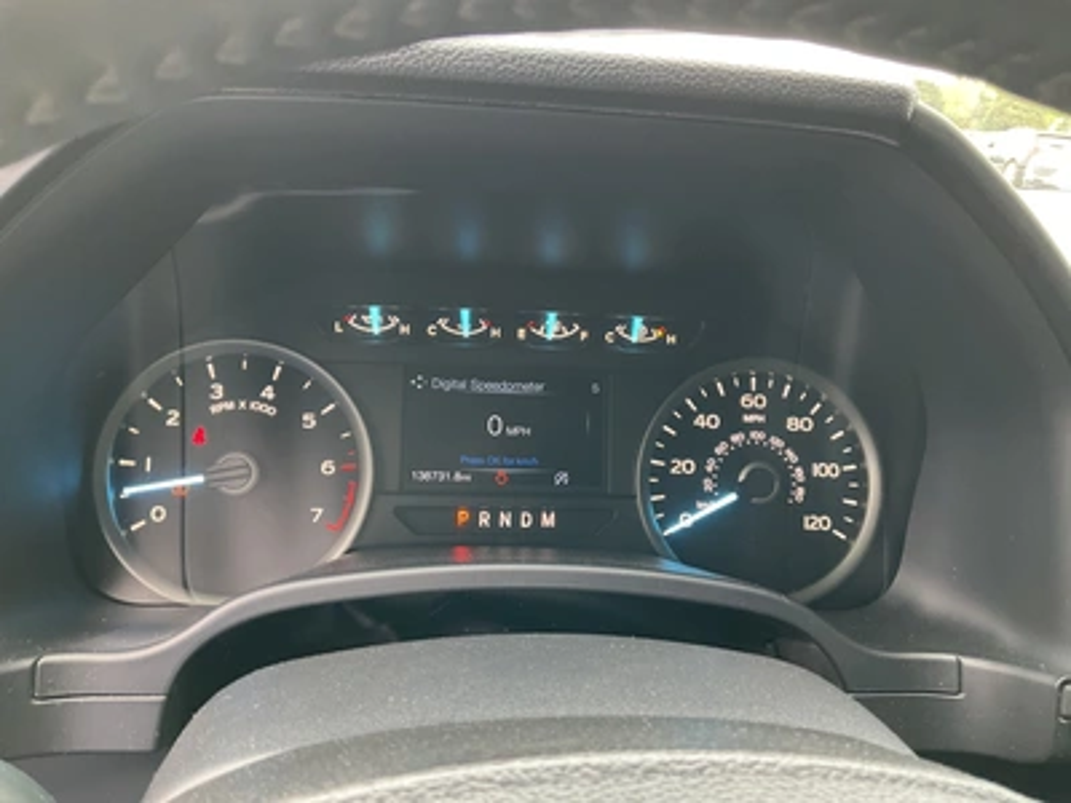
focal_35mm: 29
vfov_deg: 48.2
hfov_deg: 61.7
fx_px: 897
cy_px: 402
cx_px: 536
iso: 100
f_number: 1.8
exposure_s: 1/60
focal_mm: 3
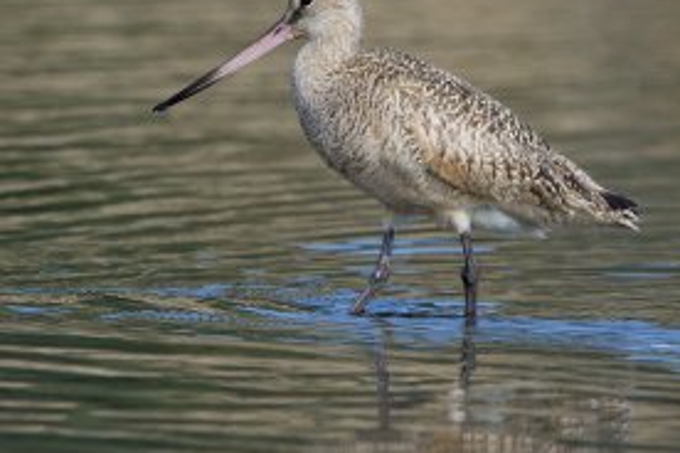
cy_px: 155
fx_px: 28274
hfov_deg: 1.4
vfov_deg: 0.9
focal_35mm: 1497
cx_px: 241
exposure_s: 1/2500
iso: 1000
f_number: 7.1
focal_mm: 450
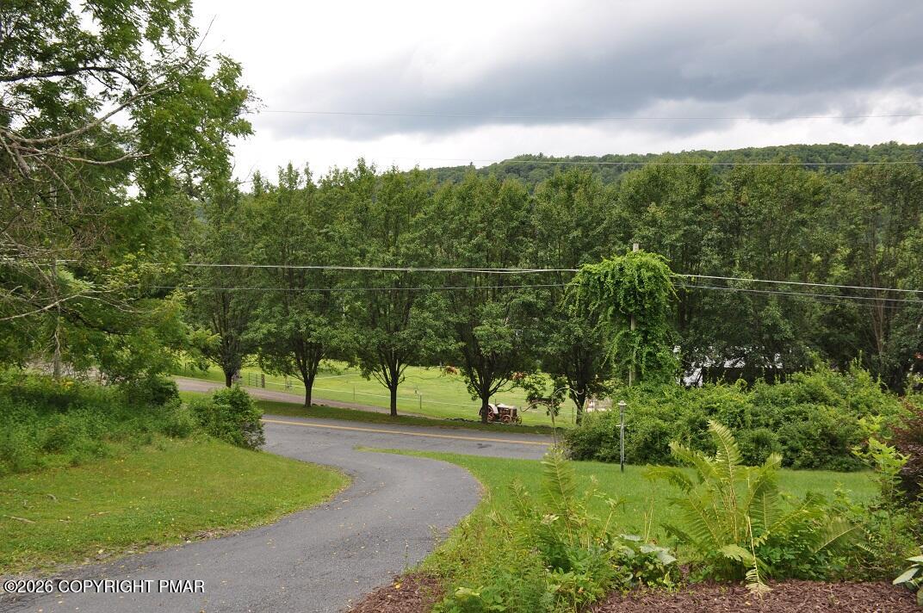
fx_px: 691
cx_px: 462
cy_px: 306
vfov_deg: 47.8
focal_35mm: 27
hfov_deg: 67.4
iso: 400
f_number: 9
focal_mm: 18
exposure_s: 1/200
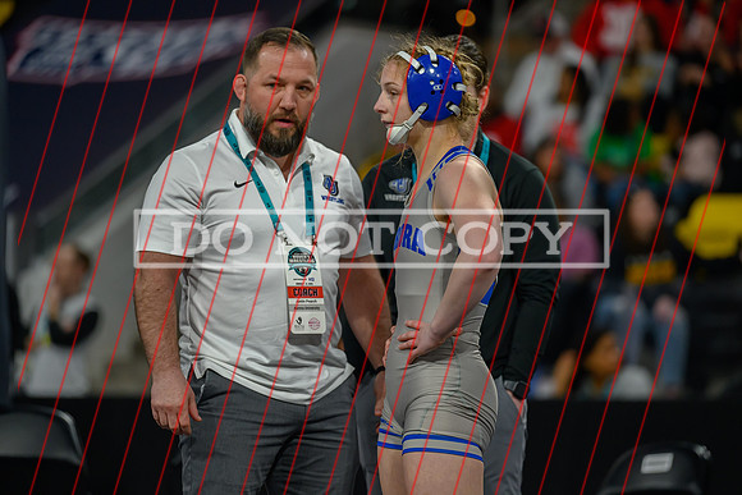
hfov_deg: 9.5
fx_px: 4466
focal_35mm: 217
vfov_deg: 6.3
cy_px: 220
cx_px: 377
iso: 2000
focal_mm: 185
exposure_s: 1/800
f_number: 2.8
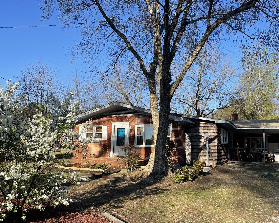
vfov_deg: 49.9
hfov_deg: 60.1
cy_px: 121
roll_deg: -0.9
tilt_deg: +4.5
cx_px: 163
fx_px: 239
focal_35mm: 29
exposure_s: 1/1976
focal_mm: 5.1
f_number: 1.6
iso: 32
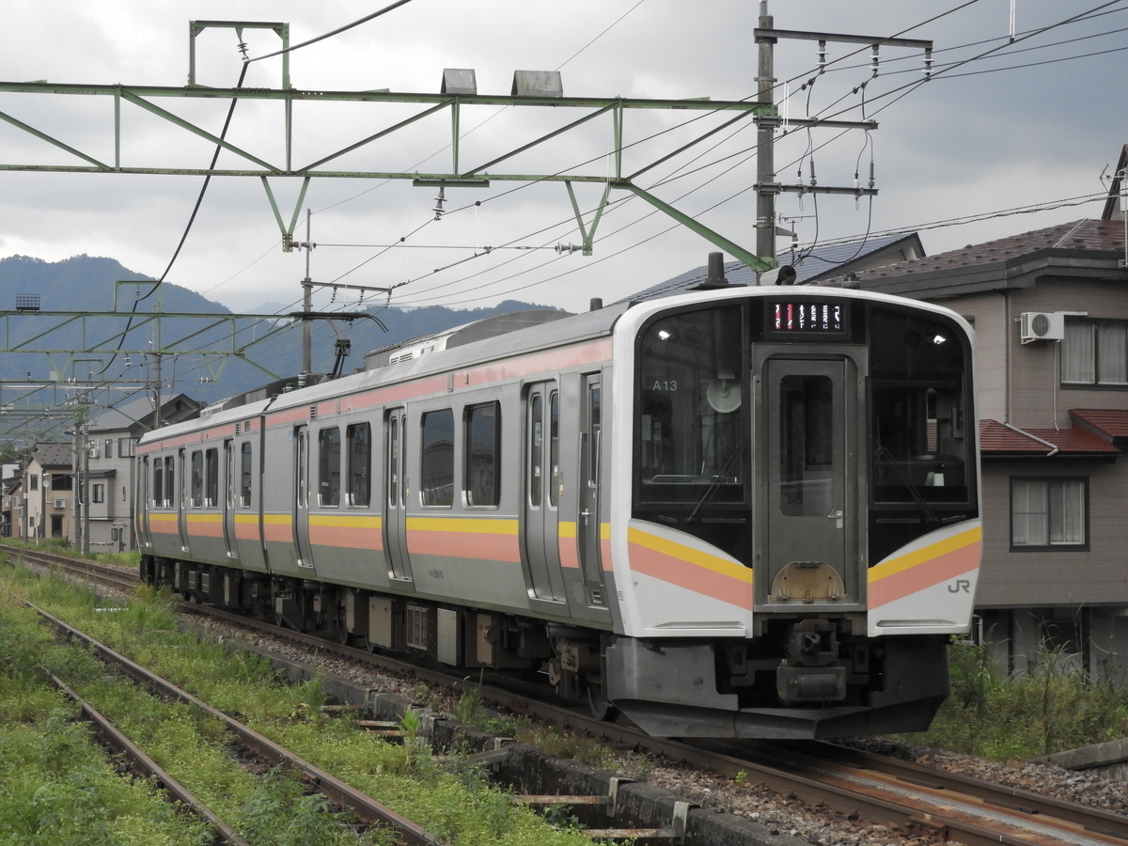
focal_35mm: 85
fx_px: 2770
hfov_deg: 23.0
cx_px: 564
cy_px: 423
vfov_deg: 17.4
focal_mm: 15.2
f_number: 4.5
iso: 400
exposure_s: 1/640
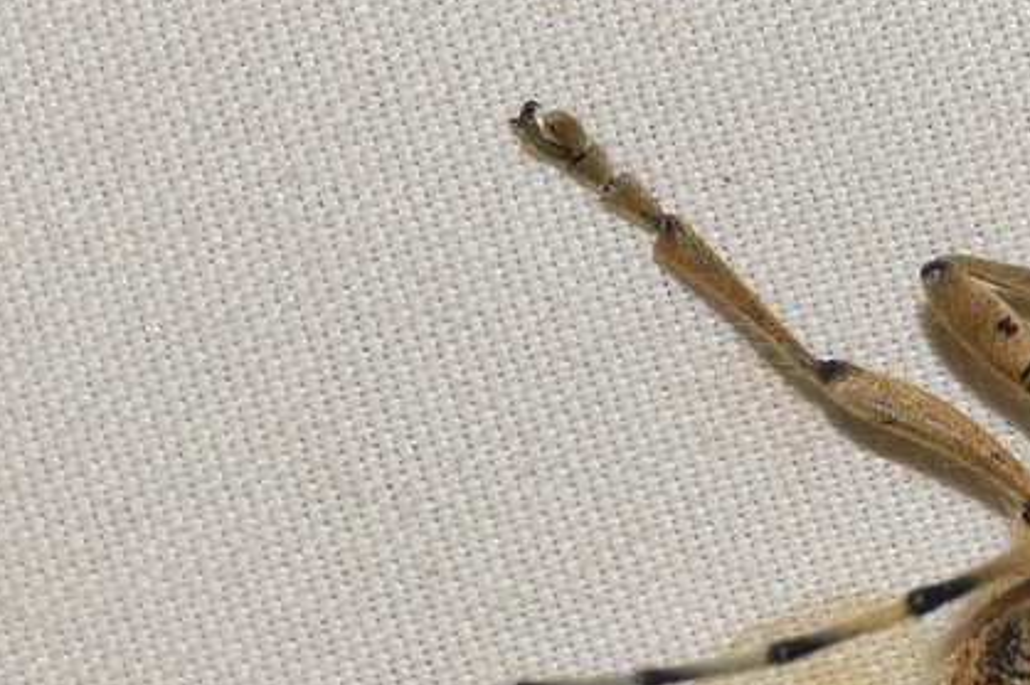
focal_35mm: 483
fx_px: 13808
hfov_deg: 4.3
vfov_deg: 2.8
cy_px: 658
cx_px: 1012
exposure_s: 1/160
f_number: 13
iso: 100
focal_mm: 140
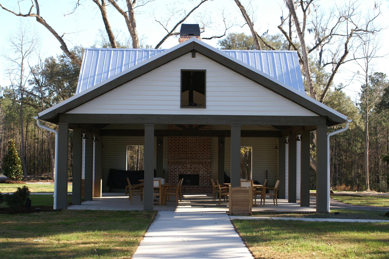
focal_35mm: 60
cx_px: 194
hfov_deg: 33.4
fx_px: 648
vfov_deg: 22.6
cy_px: 130
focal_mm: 40
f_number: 7.1
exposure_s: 1/125
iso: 100
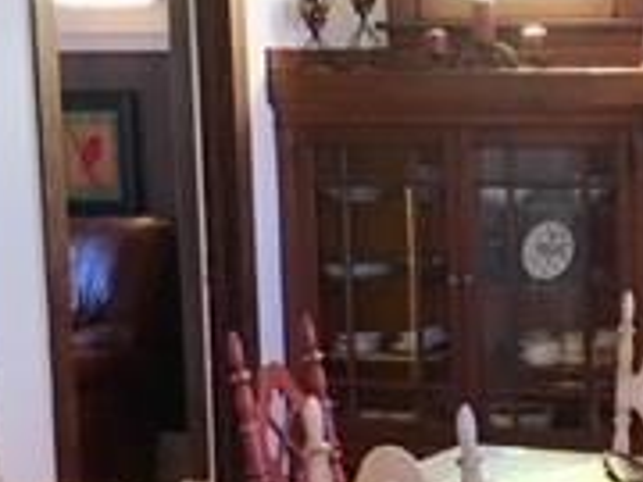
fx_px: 1913
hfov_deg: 18.2
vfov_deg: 14.3
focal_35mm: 103
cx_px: 747
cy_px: 332
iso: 80
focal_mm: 4.15
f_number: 2.2
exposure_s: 1/15
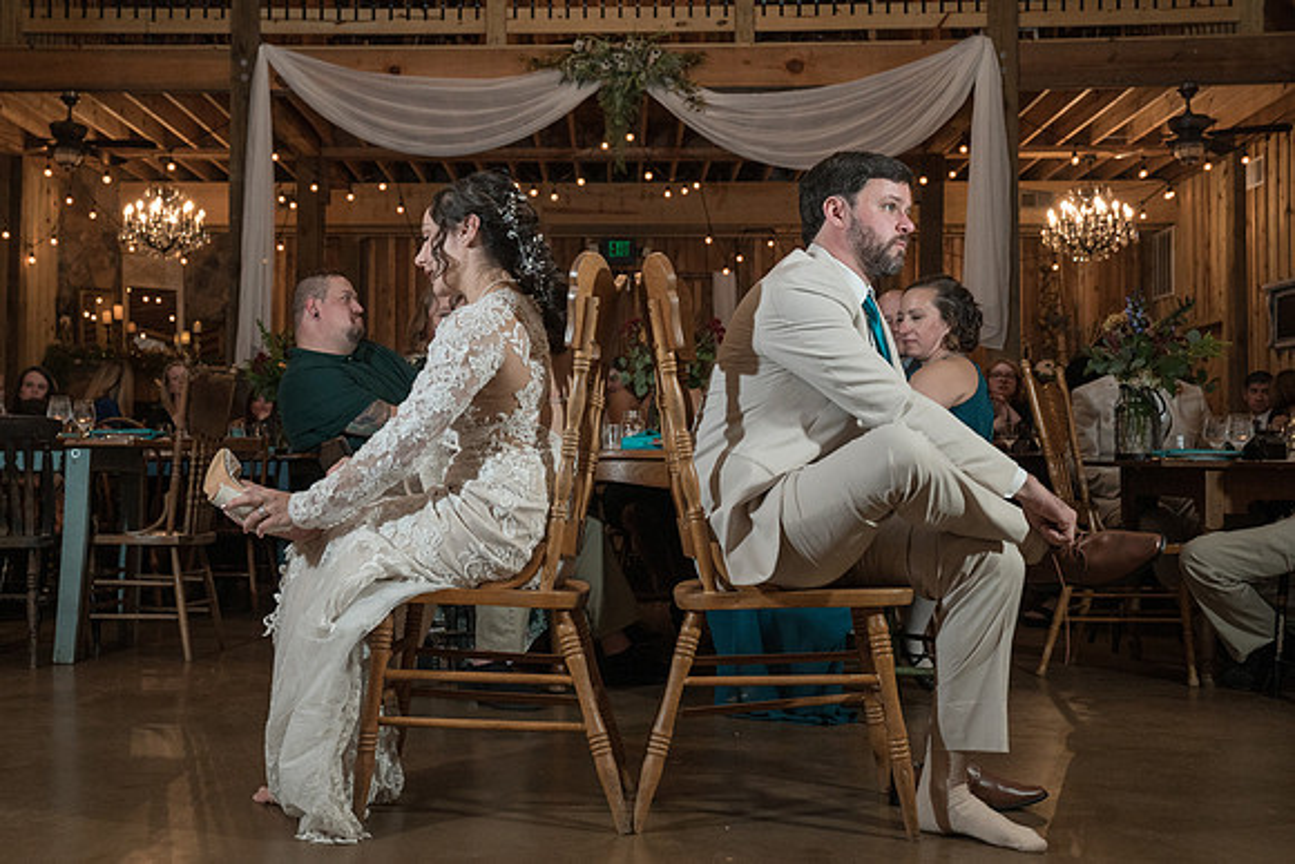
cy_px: 389
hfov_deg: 44.1
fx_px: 1592
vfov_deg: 30.3
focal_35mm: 44
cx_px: 547
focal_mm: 38
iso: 2000
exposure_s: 1/200
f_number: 5.6
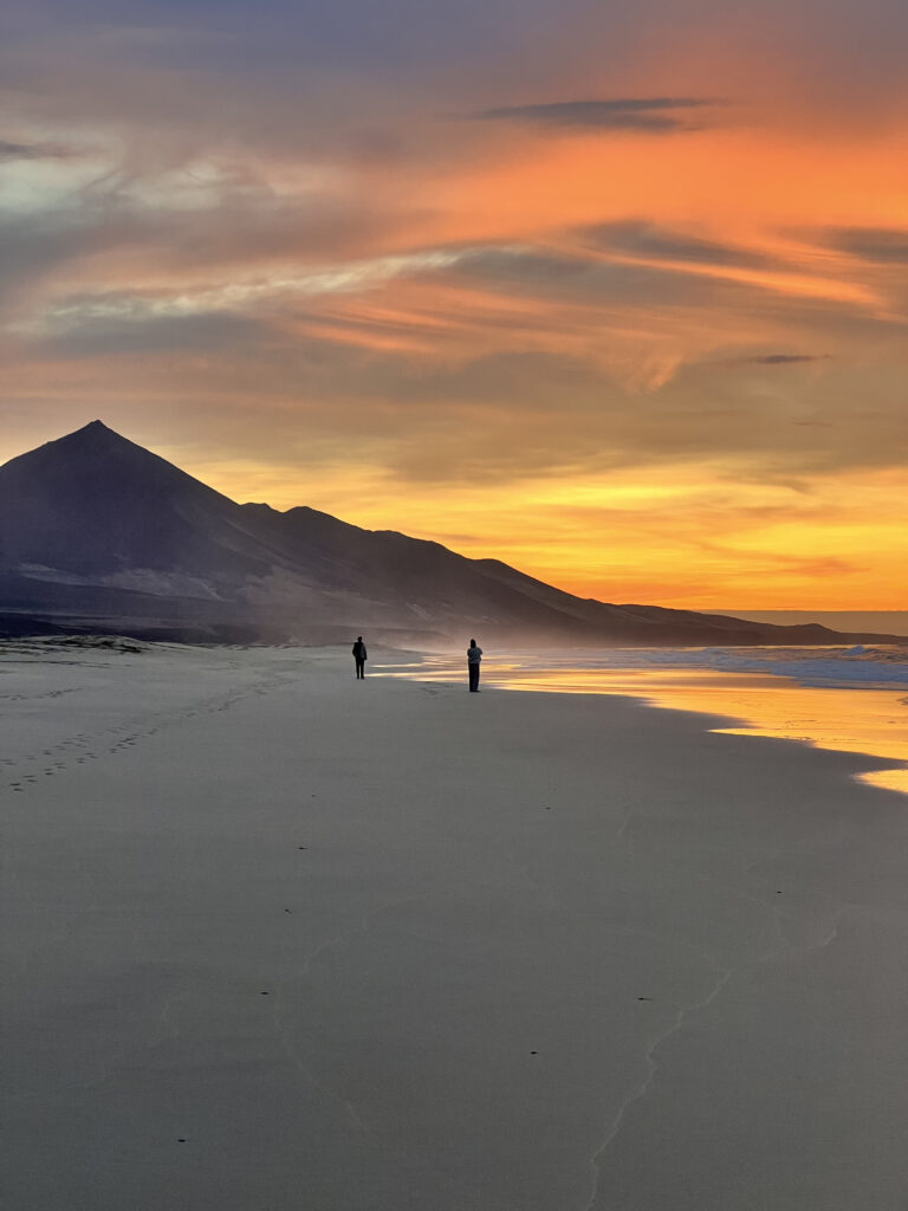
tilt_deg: +1.5
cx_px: 454
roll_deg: +0.6
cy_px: 606
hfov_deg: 19.1
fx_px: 2693
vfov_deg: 25.3
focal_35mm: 77
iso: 125
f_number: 2.8
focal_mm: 9
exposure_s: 1/99
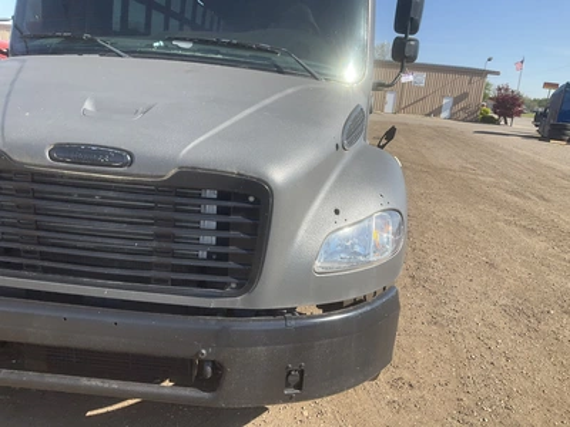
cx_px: 285
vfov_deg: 48.2
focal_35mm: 29
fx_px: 478
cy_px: 214
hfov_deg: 61.7
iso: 25
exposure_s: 1/944
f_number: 1.8
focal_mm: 3
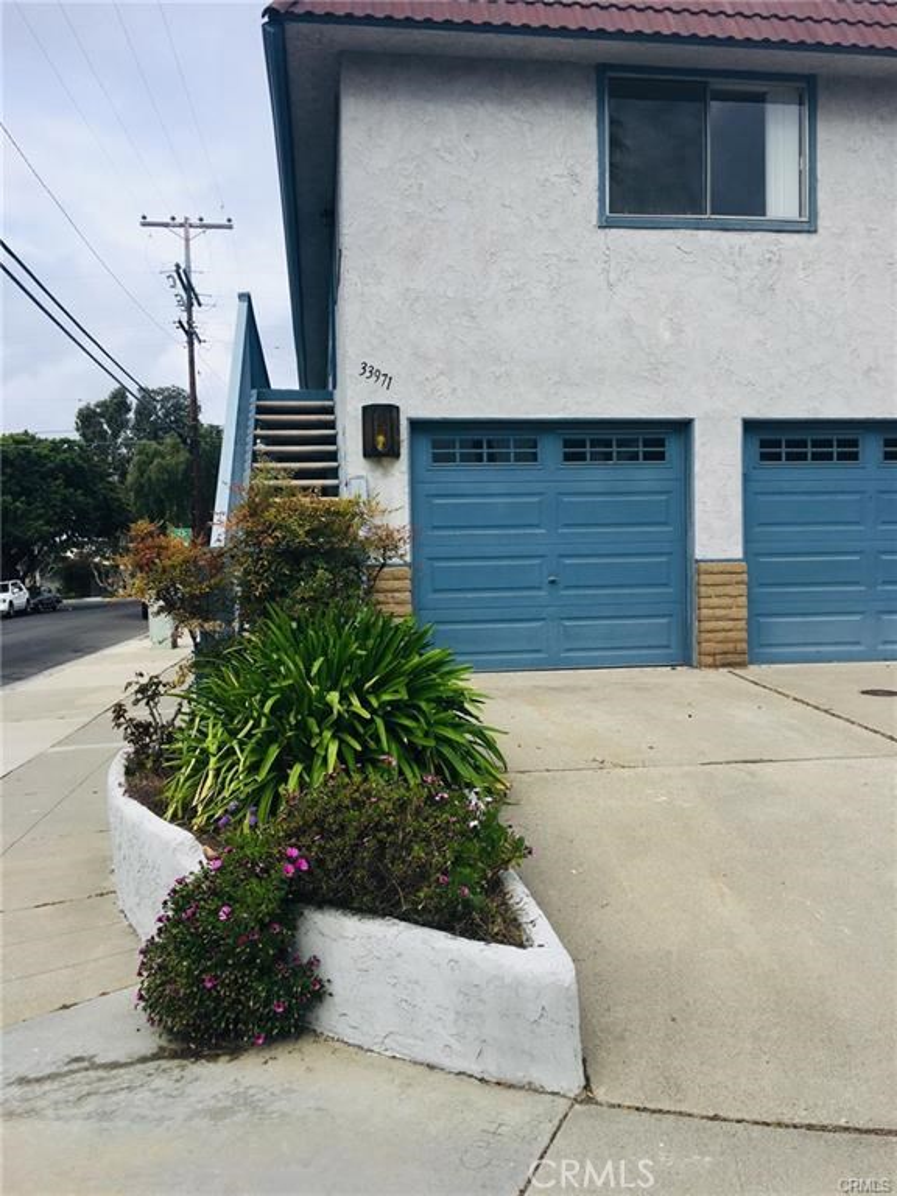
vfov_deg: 61.7
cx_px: 448
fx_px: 1002
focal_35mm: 29
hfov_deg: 48.2
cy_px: 598
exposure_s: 1/1166
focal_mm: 4.15
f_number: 2.2
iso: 25
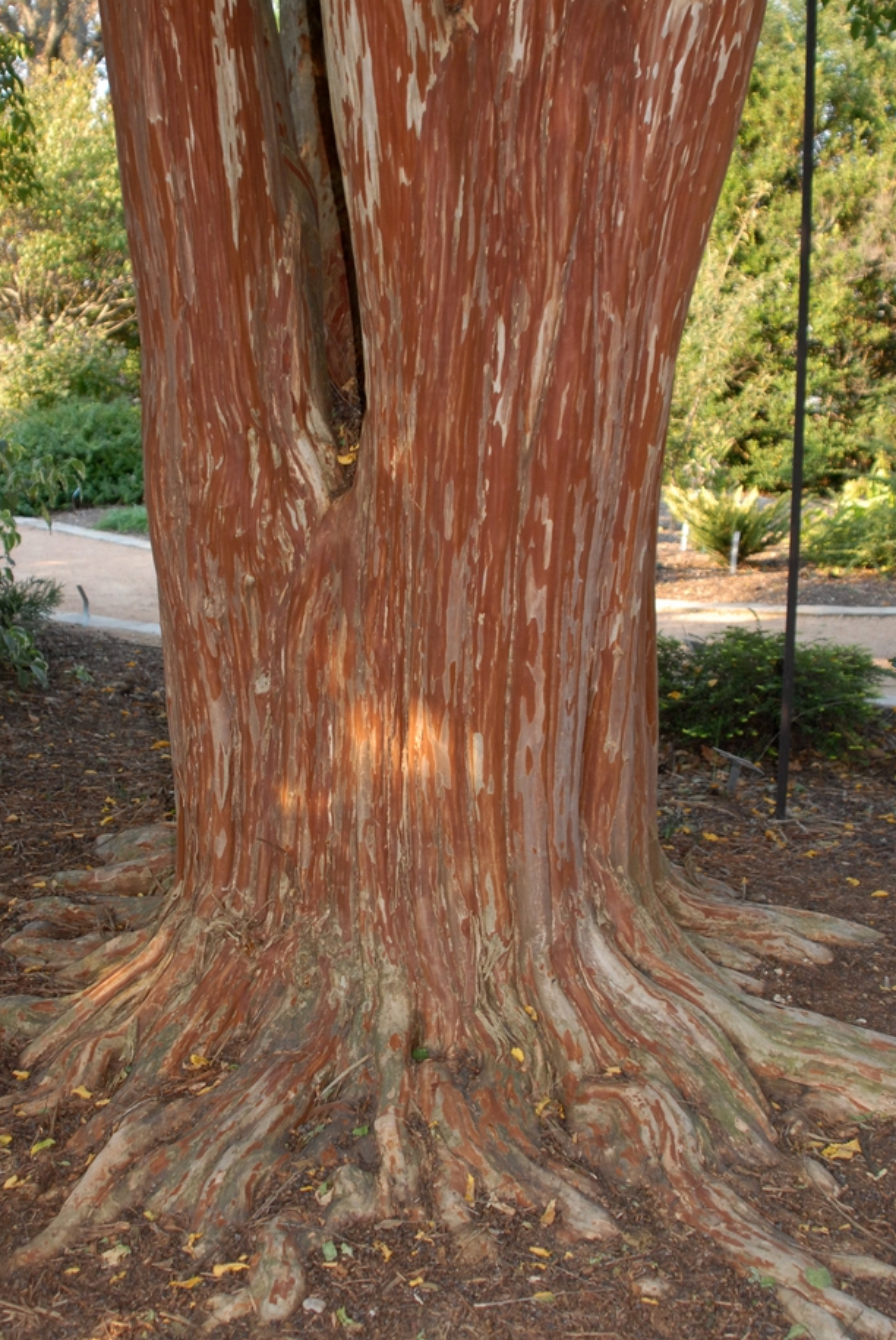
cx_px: 406
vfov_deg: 41.8
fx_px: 1751
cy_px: 618
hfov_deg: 28.7
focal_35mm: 47
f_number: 4
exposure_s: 1/160
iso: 400
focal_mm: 28
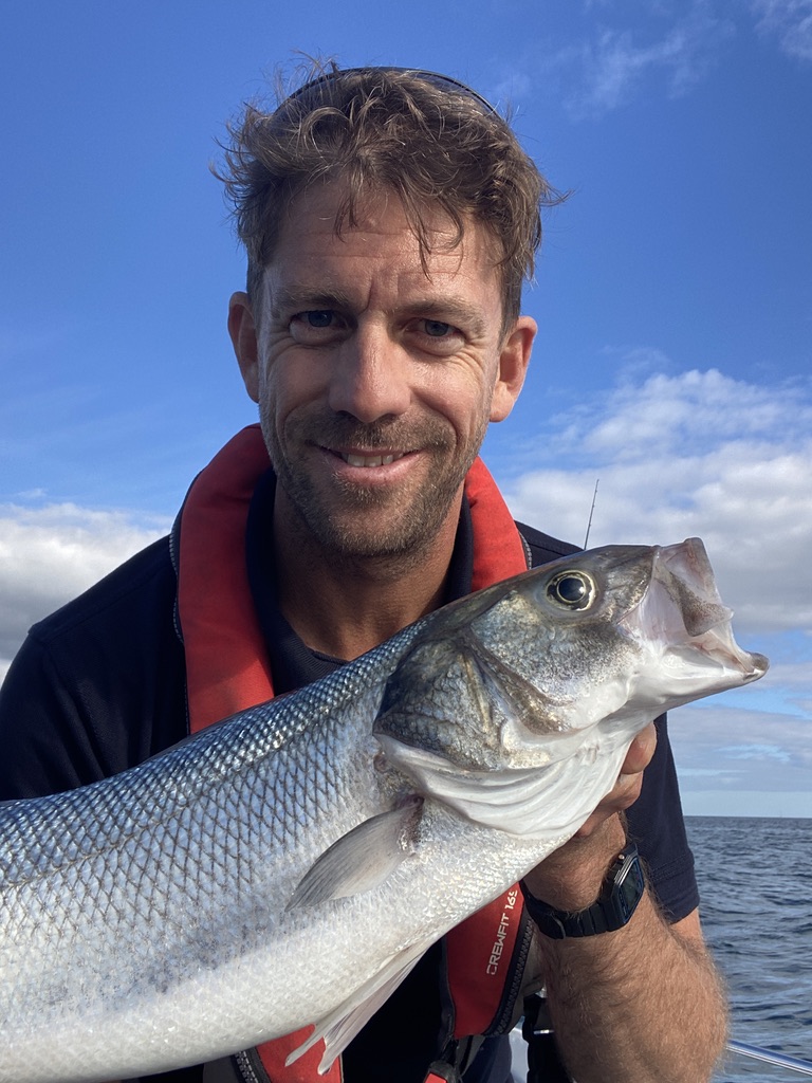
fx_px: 938
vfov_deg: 60.0
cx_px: 406
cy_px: 542
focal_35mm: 30
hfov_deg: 46.8
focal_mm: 2.71
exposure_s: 1/525
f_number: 2.2
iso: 25
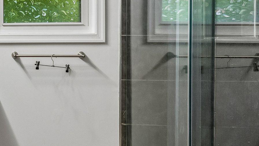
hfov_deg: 46.3
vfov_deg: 32.3
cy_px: 40
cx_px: 0
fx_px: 247
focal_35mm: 36
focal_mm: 10
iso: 400
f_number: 5.6
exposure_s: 1/100
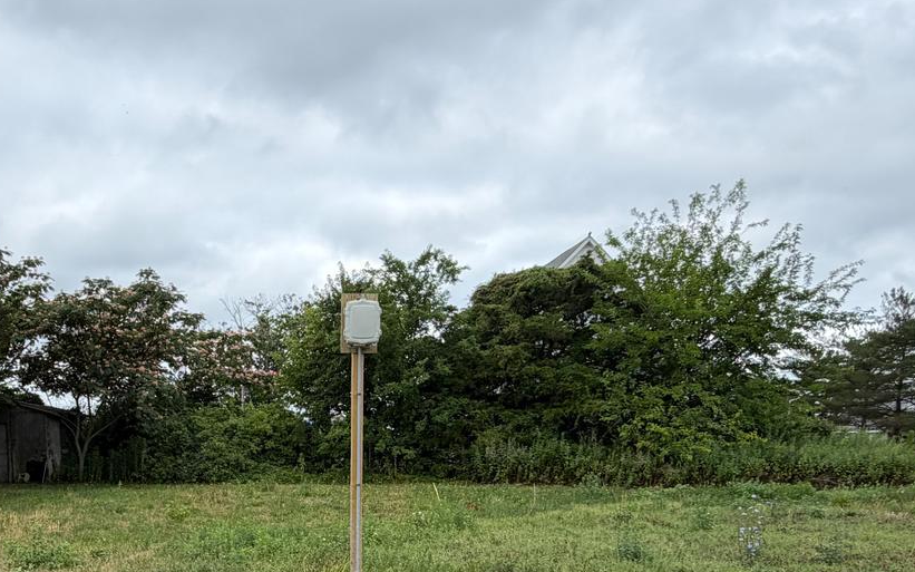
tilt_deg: -5.6
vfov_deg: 32.2
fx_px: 923
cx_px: 253
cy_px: 545
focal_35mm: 37
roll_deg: +0.3
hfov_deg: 51.0
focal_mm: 2.22
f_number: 2.2
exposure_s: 1/770
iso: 32
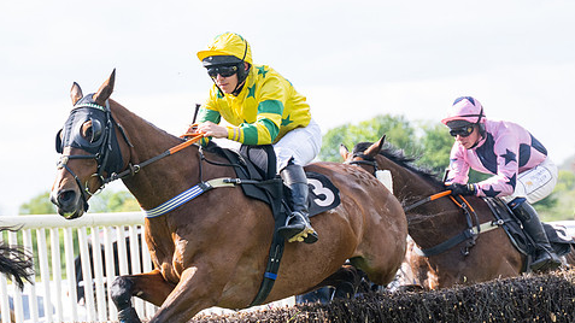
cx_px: 322
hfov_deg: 9.9
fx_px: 3323
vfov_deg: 5.6
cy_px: 245
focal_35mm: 218
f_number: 4
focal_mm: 98
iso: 200
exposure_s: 1/800
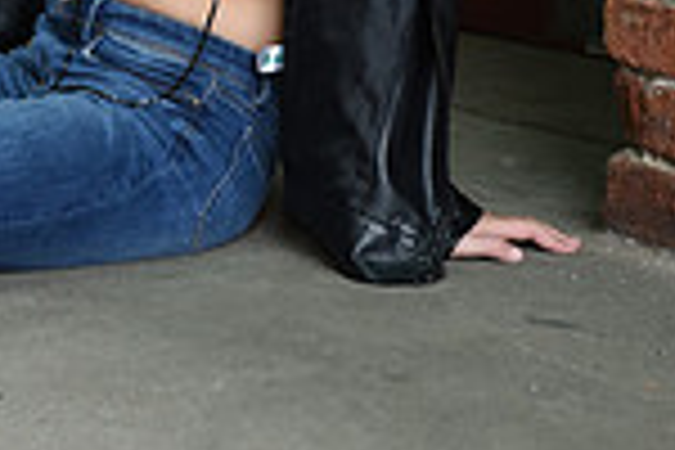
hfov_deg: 12.1
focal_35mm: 170
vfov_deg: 7.8
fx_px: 3187
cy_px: -358
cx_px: 184
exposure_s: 1/250
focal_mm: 44
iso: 1250
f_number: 4.5
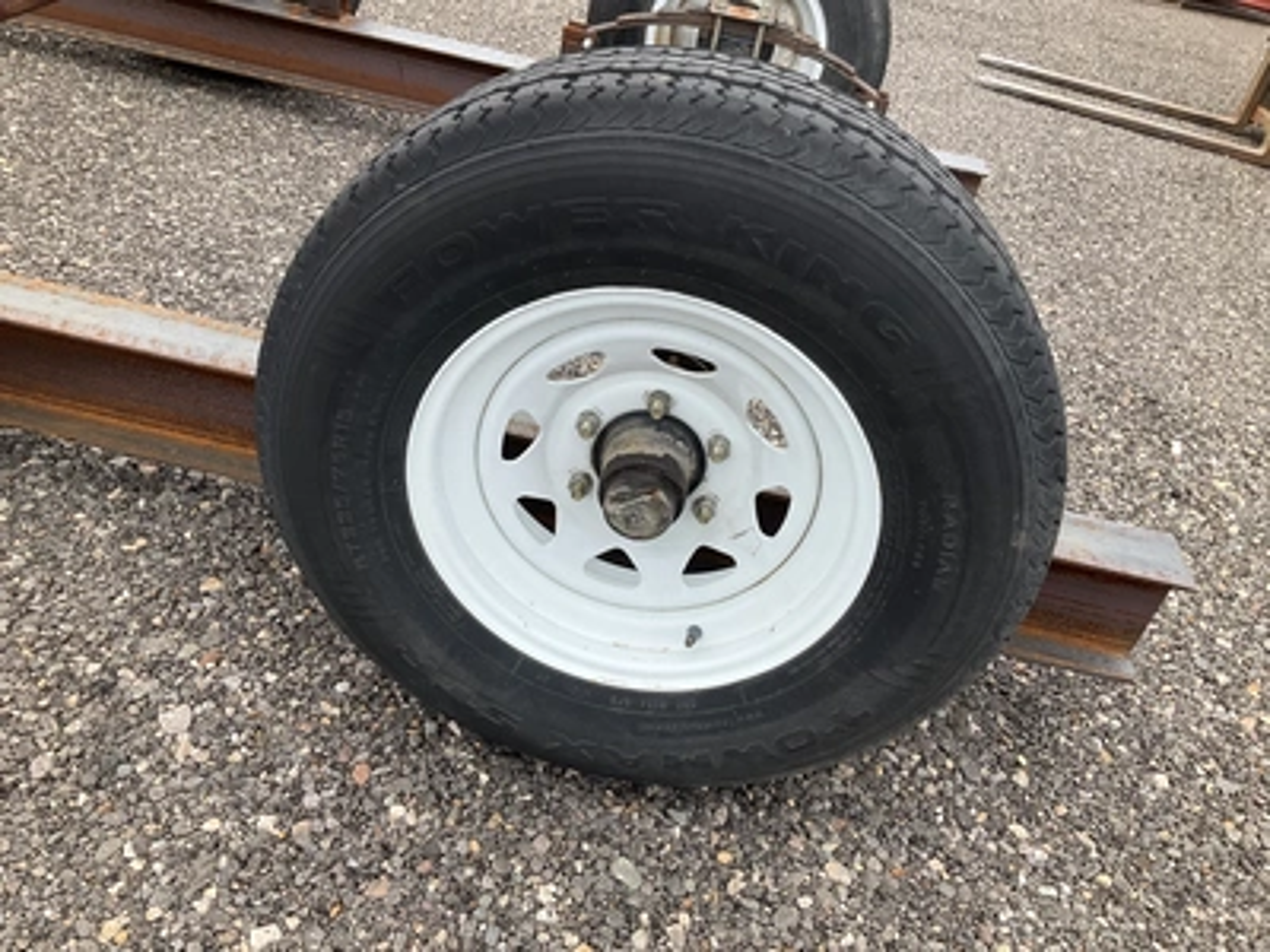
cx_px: 635
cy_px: 476
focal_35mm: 29
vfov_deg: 48.2
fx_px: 1064
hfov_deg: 61.7
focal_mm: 3
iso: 25
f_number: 1.8
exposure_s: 1/691
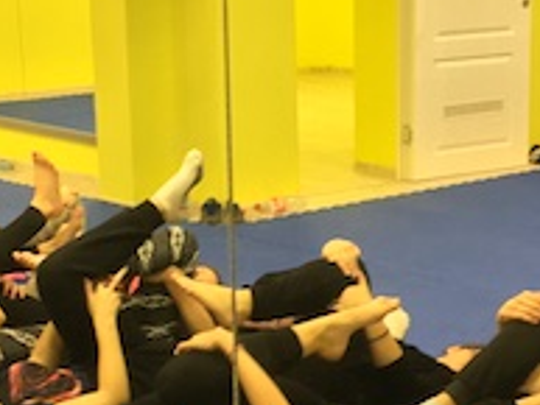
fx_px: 1499
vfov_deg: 15.3
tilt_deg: -15.0
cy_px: 358
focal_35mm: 96
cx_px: 210
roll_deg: +1.9
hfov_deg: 20.4
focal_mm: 4.15
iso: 160
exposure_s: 1/33
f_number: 2.2
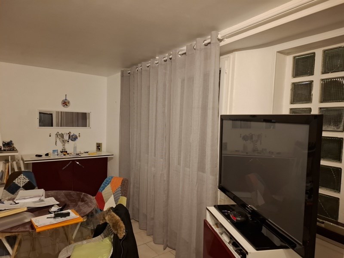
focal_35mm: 23
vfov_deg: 58.9
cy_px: 129
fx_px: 229
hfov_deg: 73.9
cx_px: 172
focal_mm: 5.54
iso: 400
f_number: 1.8
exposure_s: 1/33
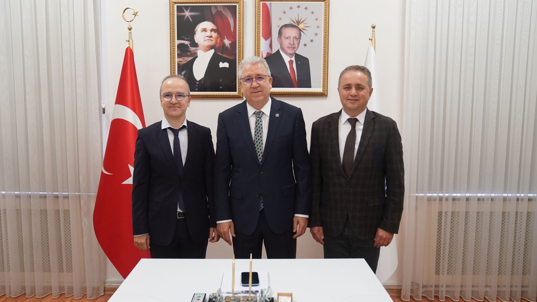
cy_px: 164
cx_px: 259
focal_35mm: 32
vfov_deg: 36.7
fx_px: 456
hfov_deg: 61.0
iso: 1600
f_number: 3.2
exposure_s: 1/125
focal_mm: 29
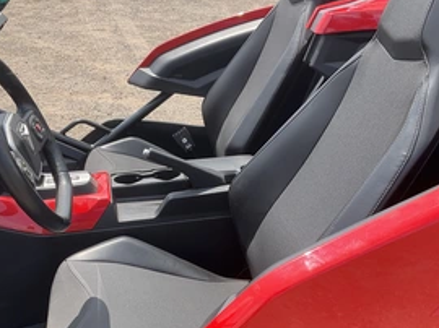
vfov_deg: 33.1
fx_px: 545
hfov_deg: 43.8
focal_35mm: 43
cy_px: 229
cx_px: 195
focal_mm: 3
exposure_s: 1/642
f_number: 1.8
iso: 25
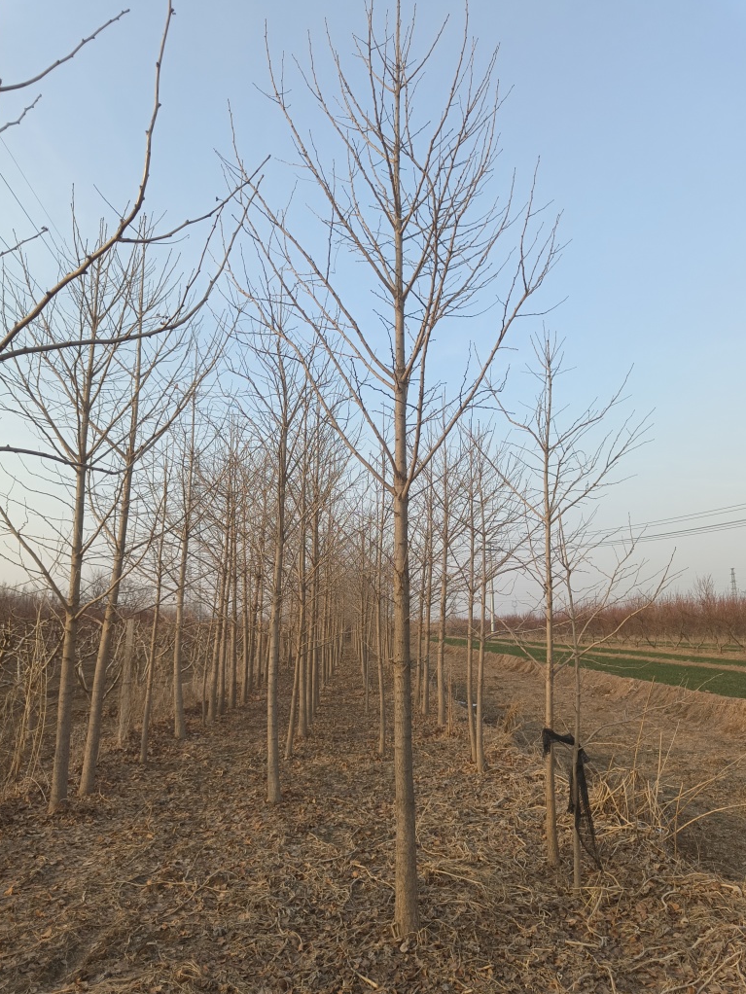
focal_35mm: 24
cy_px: 492
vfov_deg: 71.6
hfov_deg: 56.8
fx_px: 689
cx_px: 378
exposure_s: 1/204
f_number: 1.88
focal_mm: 5.59
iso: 100
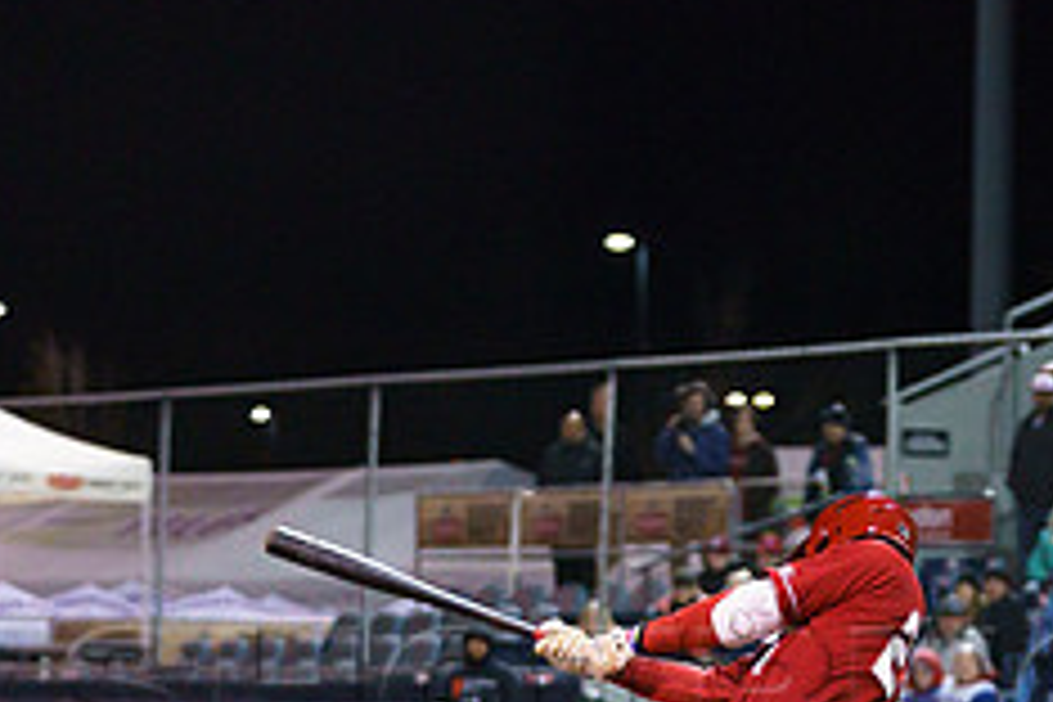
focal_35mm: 218
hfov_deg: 9.4
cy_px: 659
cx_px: 927
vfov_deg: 6.3
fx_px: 6376
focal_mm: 88
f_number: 2.8
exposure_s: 1/1250
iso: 2500
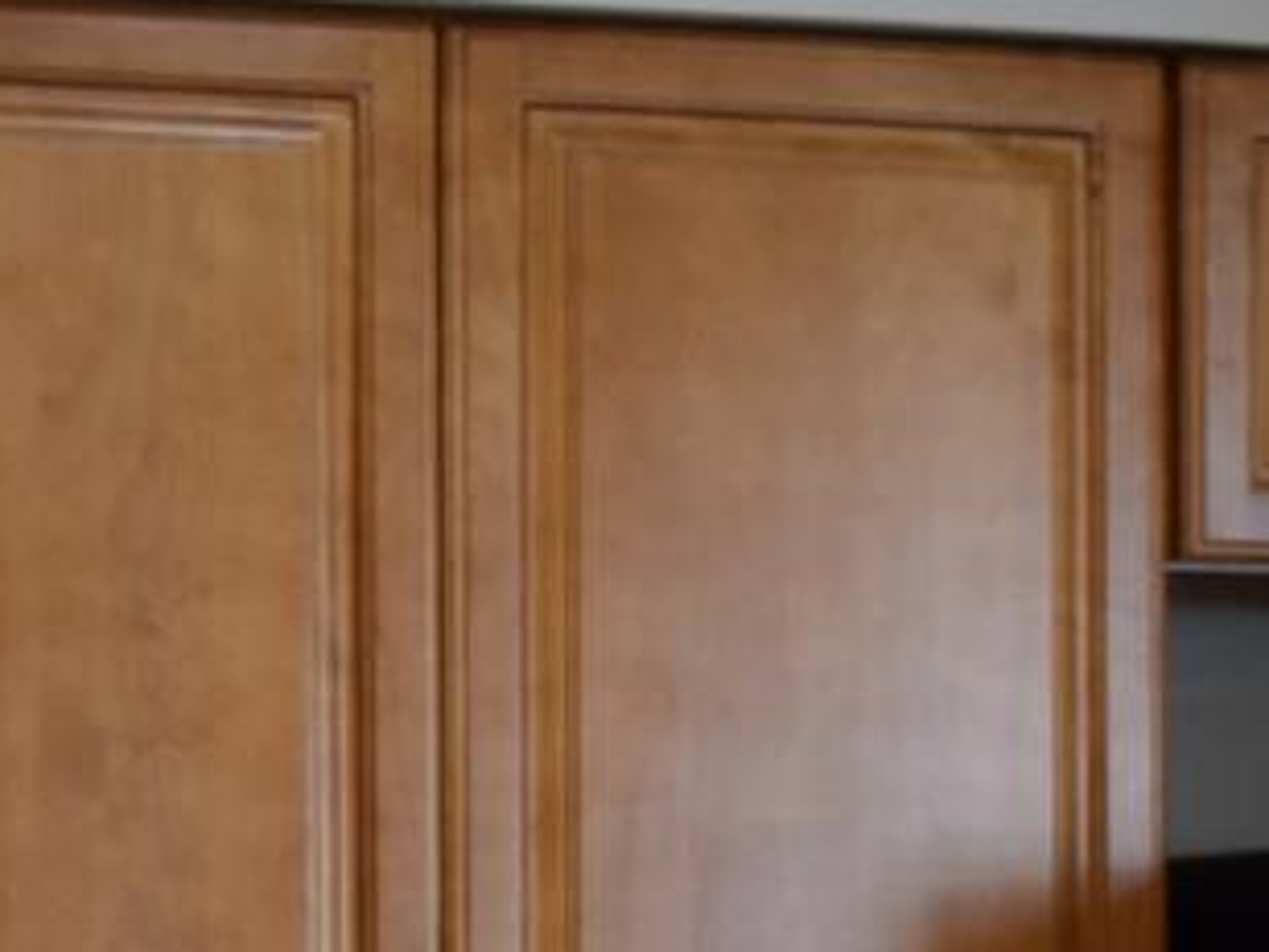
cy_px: 1131
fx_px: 7039
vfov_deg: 7.7
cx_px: 676
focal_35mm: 192
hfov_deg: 10.3
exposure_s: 1/80
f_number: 4.5
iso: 400
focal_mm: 20
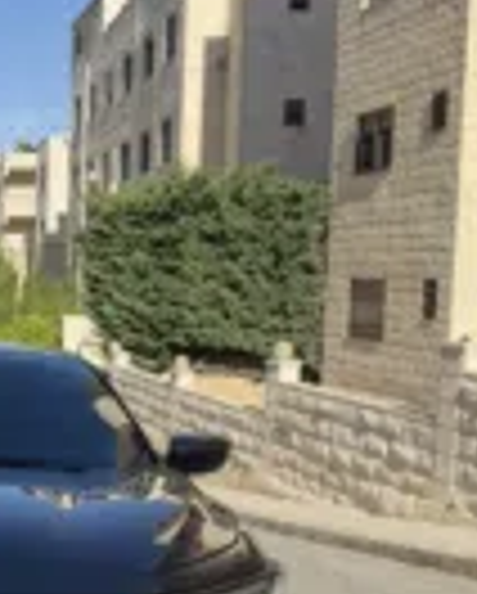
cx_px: -108
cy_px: 450
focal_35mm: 71
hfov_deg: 20.1
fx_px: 1250
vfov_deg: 26.4
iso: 80
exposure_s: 1/4405
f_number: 1.78
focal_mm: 6.76
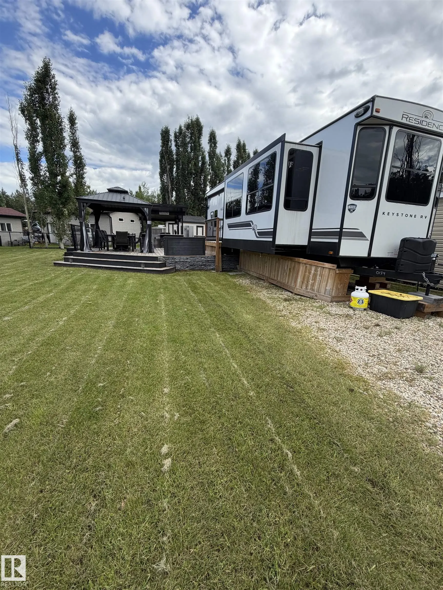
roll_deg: -1.0
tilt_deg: -14.2
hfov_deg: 85.7
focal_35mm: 14
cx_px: 222
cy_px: 295
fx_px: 239
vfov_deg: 102.1
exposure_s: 1/760
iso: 40
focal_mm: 2.22
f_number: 2.2
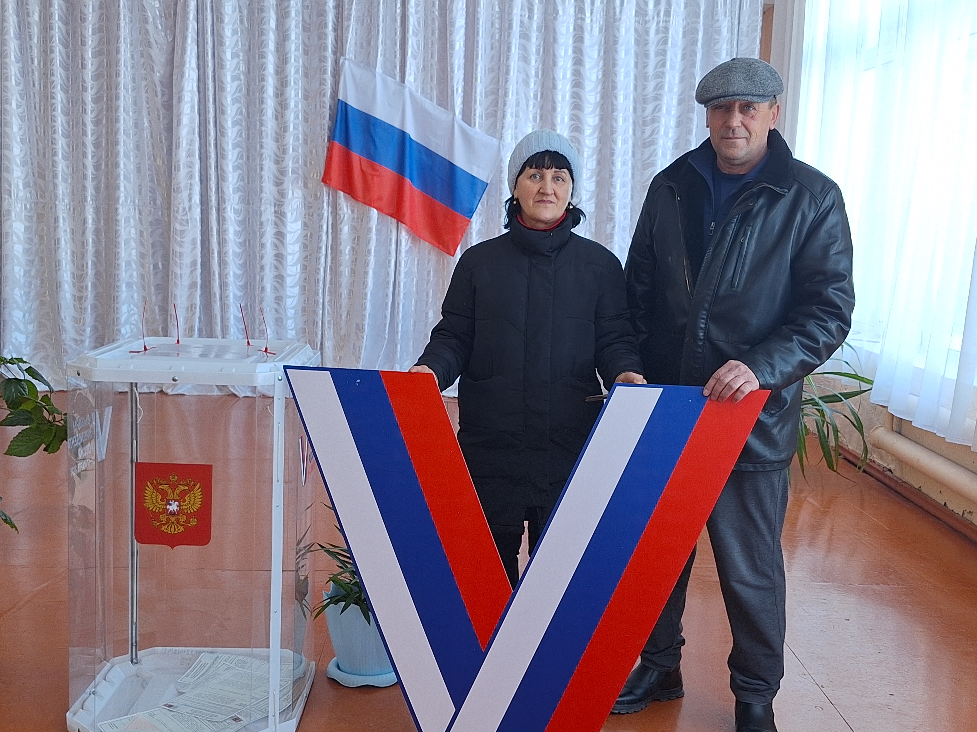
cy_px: 366
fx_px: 649
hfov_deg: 73.9
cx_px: 488
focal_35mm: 23
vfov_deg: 58.9
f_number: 1.8
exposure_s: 1/100
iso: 64
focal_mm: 5.54
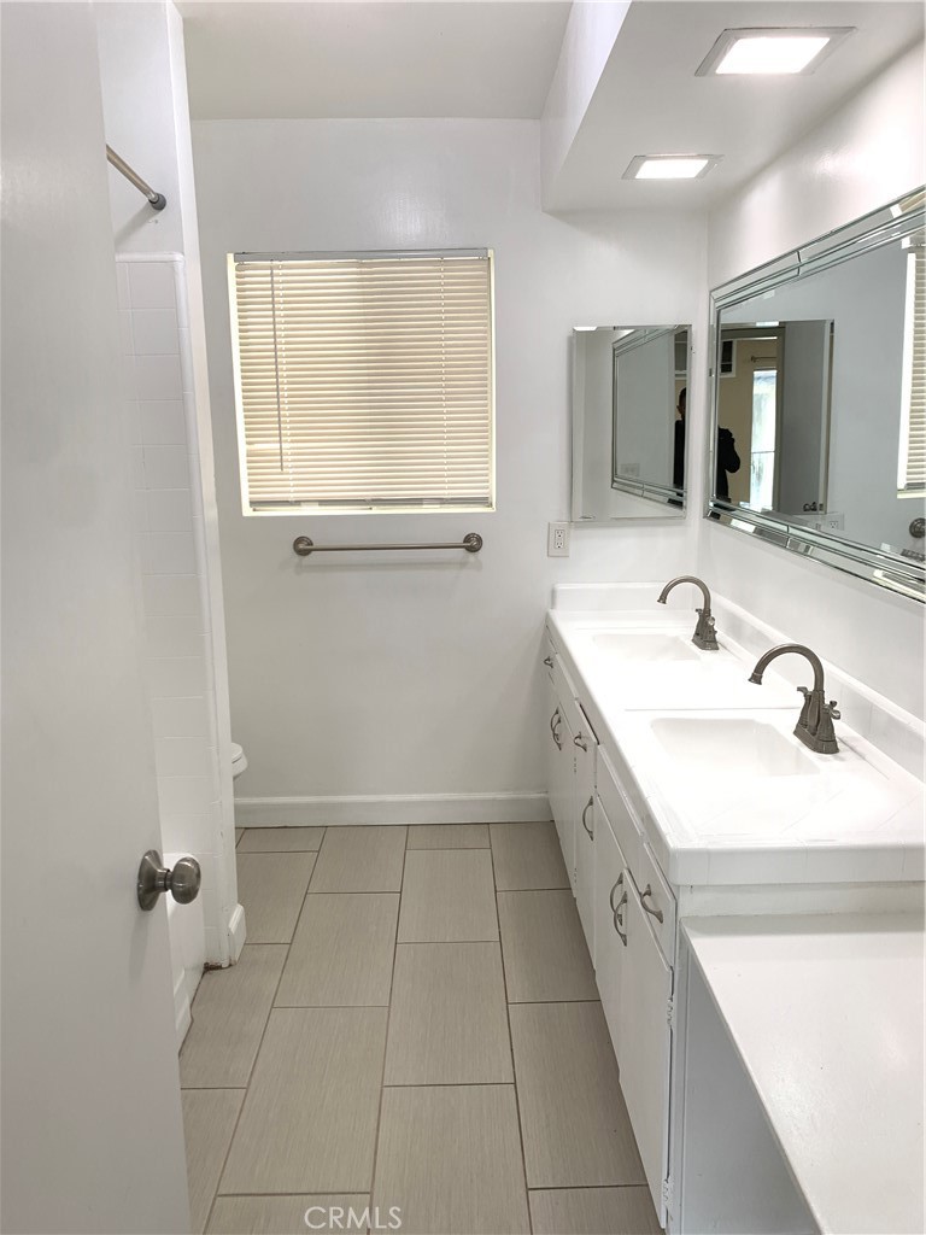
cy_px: 618
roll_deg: +0.6
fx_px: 927
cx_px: 463
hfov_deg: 53.1
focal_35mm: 26
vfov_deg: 67.3
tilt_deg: -10.5
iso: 80
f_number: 1.8
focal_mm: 4.25
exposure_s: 1/60
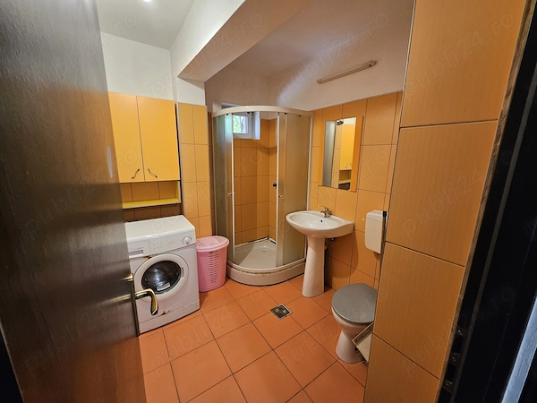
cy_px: 202
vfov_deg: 89.9
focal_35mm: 13
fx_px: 202
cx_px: 268
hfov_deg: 106.2
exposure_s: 1/50
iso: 250
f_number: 2.2
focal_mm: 1.7
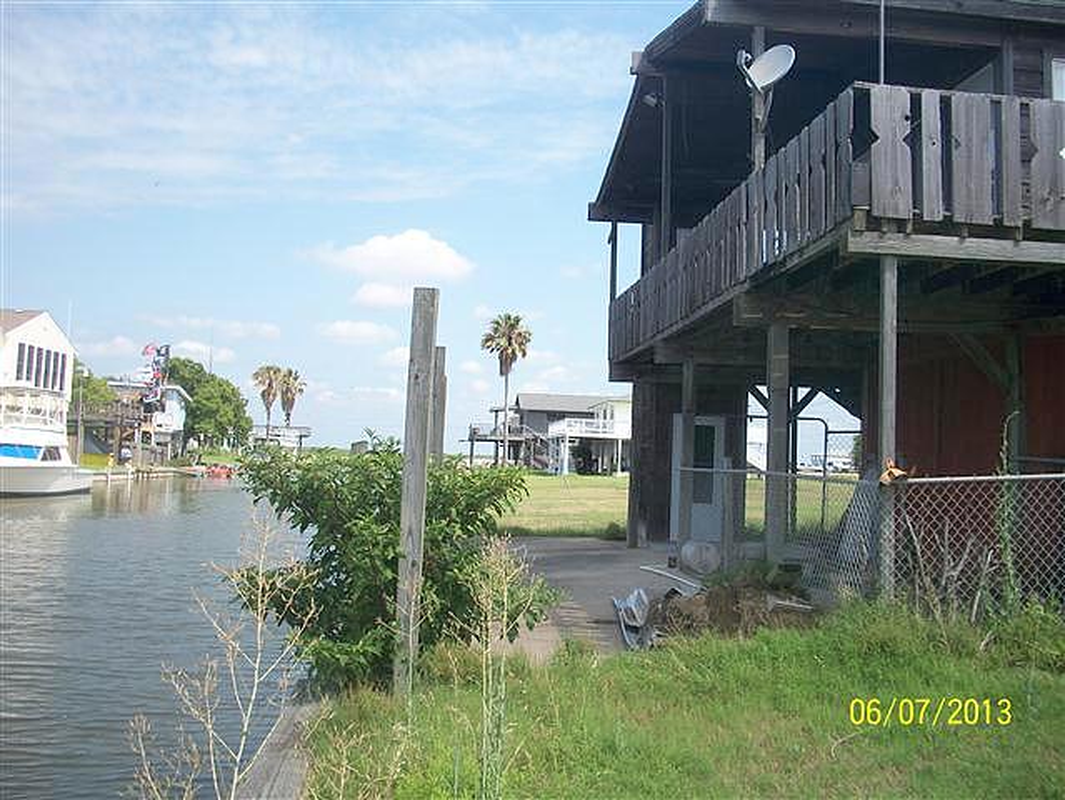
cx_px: 532
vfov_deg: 40.7
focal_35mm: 35
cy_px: 400
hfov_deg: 52.6
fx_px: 1077
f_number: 3.1
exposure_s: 1/800
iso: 80
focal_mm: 6.3
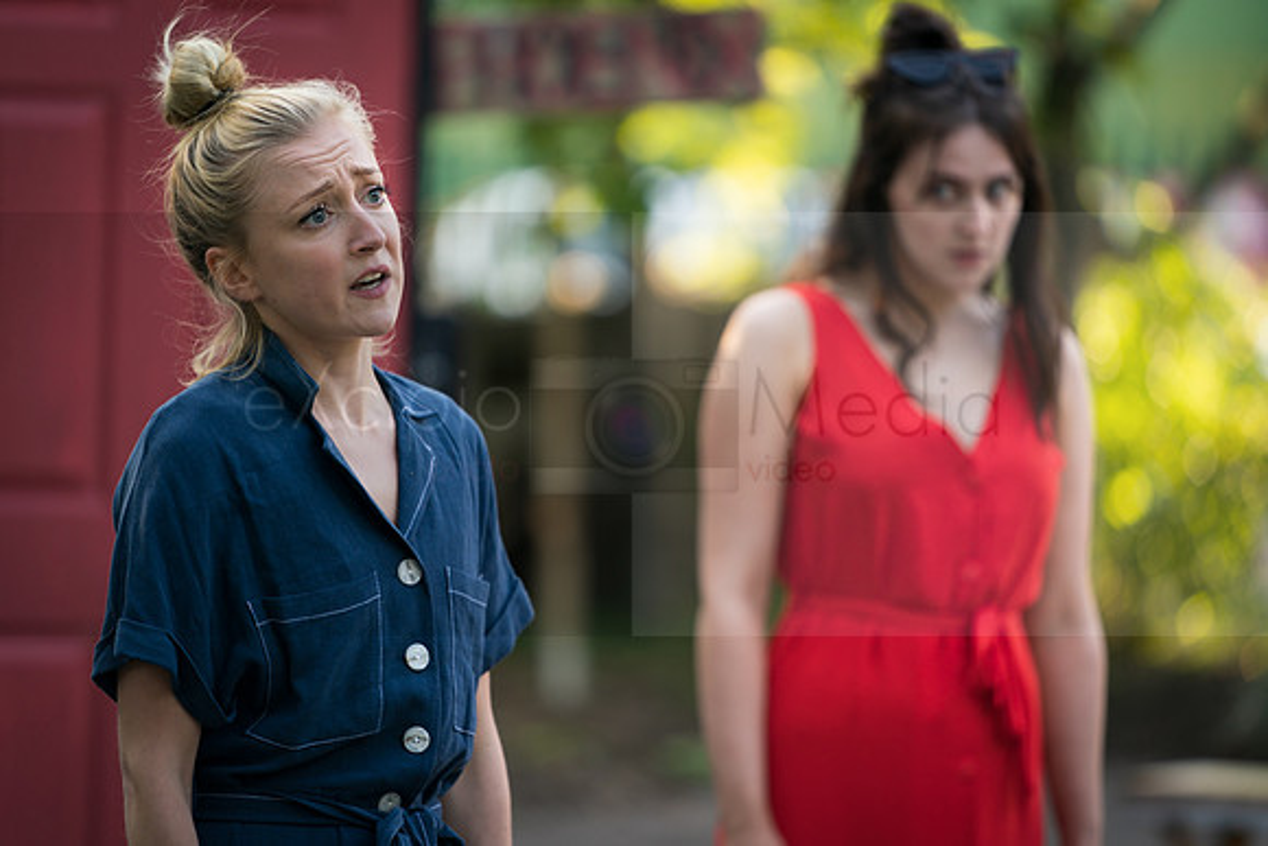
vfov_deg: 6.9
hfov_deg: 10.3
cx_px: 634
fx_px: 7046
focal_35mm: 200
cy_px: 423
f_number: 2.8
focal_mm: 200
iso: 250
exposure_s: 1/250
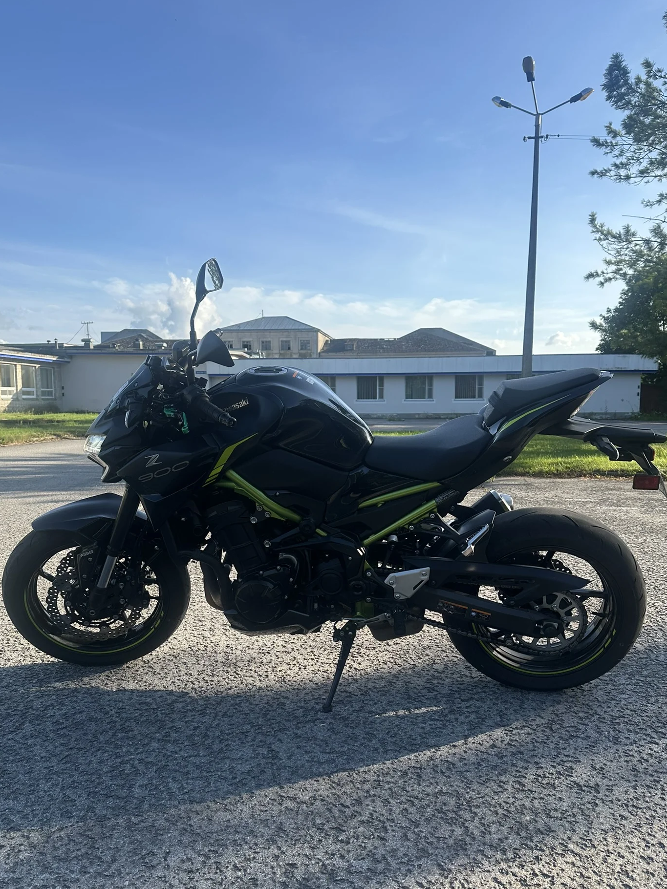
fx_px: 694
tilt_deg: -6.0
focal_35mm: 27
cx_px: 339
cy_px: 474
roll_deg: +0.9
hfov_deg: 51.4
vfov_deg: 65.3
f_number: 1.78
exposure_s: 1/3058
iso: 80
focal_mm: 6.86
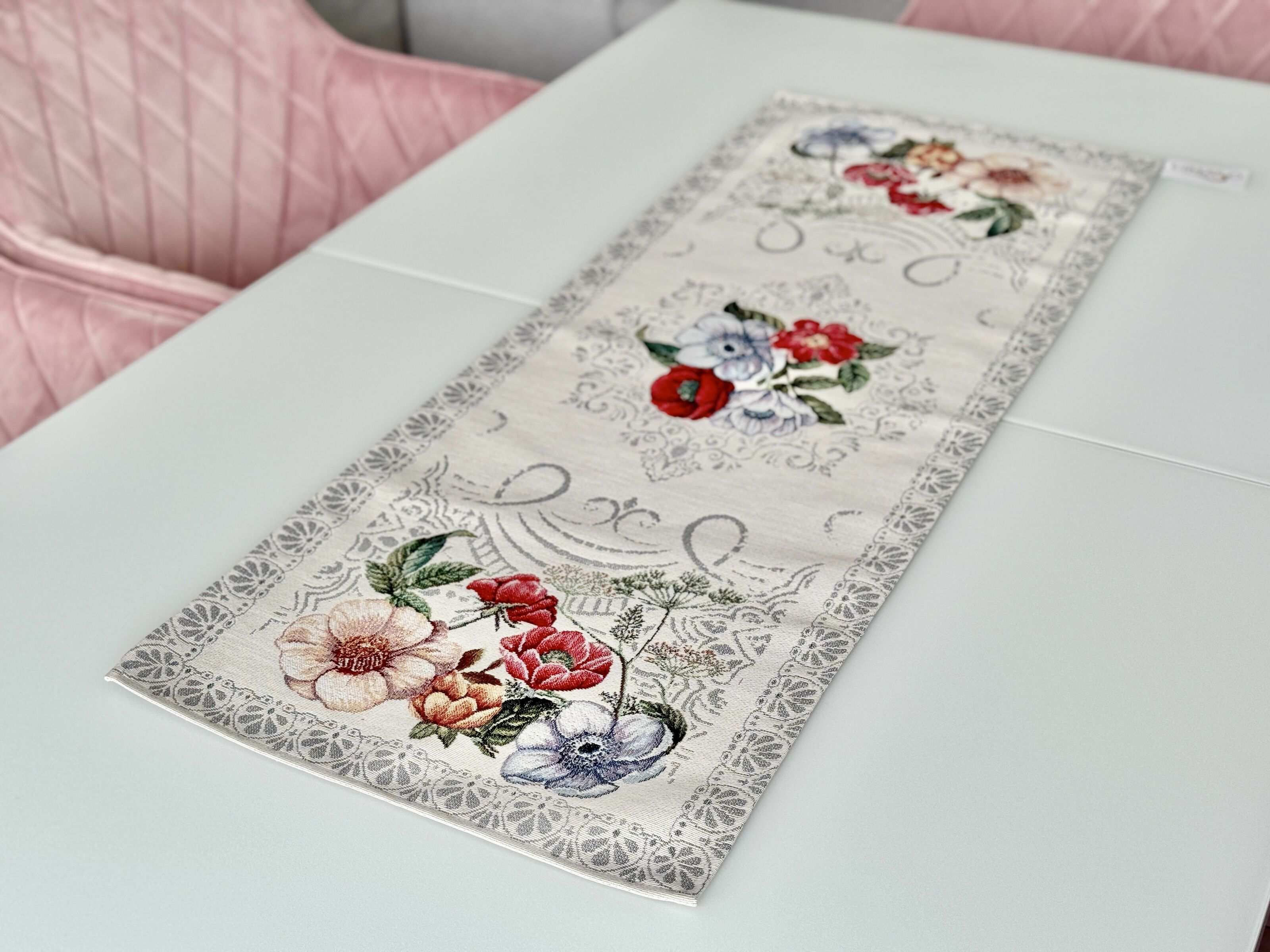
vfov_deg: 30.3
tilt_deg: -33.1
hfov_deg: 39.7
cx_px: 635
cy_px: 476
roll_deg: +0.7
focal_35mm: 48
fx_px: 1761
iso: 64
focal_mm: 6.86
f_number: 1.78
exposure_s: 1/207
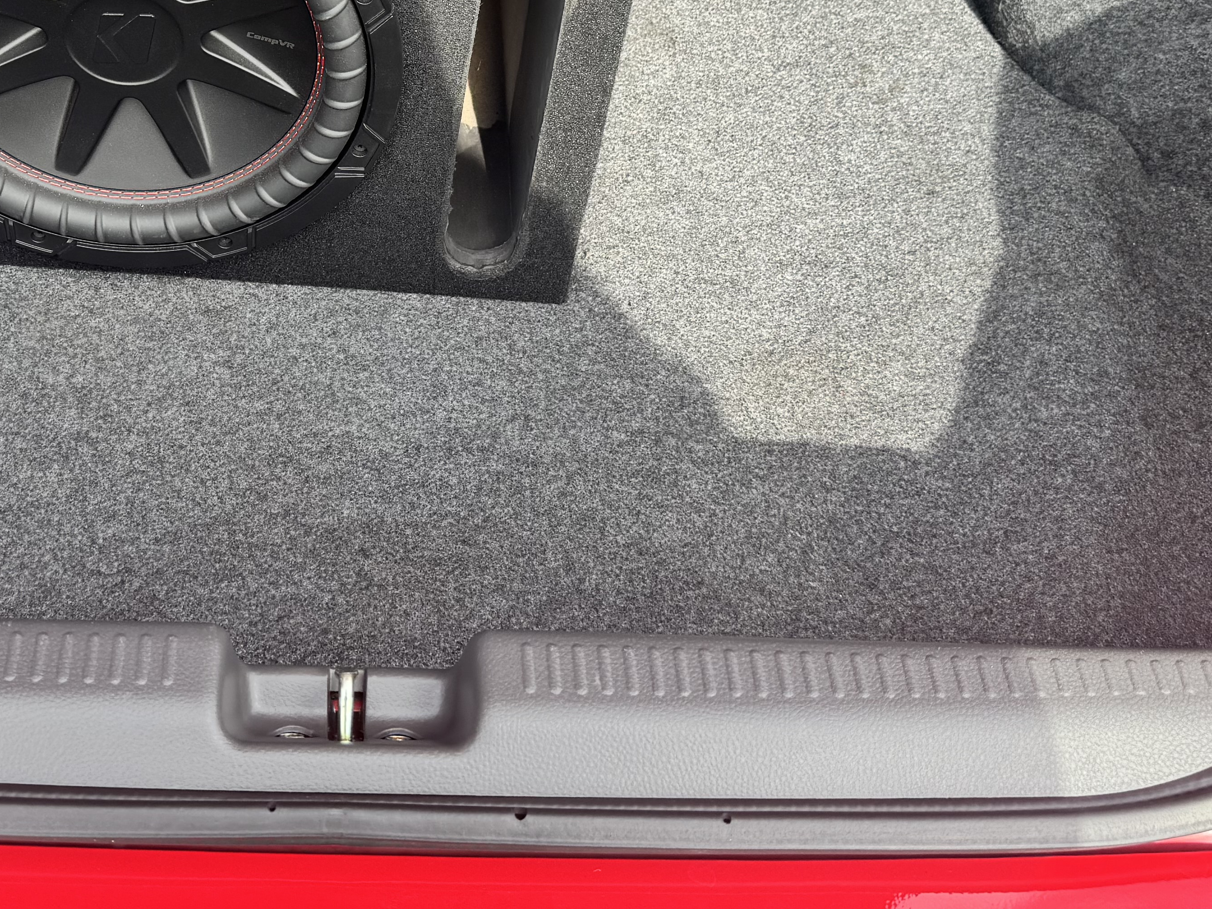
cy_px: 41
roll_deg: -4.4
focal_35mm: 51
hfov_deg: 37.0
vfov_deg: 27.2
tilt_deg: -39.5
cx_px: 381
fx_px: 1786
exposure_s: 1/567
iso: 80
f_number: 1.78
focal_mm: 6.76
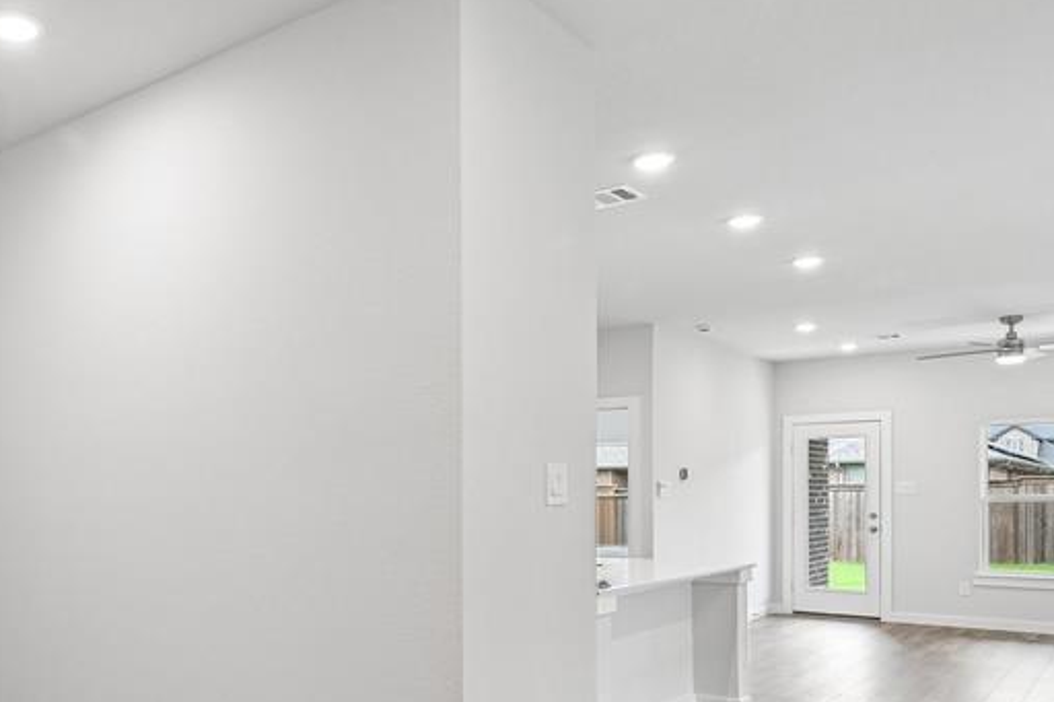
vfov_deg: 40.4
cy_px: 490
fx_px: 937
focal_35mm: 32
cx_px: 266
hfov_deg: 55.9
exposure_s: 1/20
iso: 400
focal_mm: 16
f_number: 8
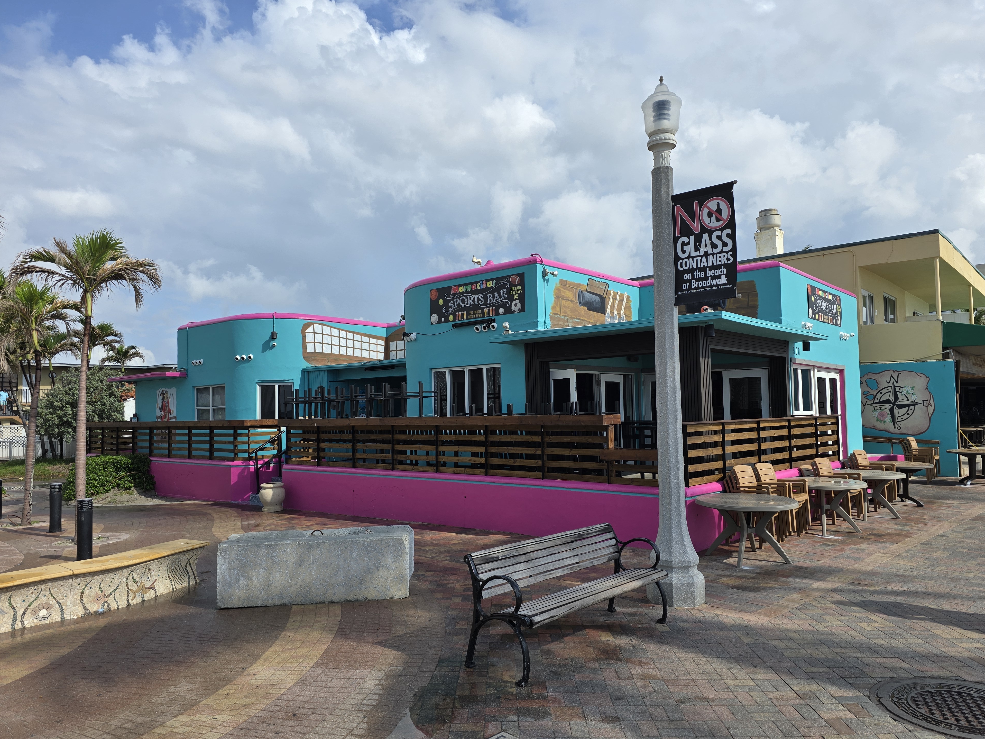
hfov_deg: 71.6
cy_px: 381
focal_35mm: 24
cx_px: 495
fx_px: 683
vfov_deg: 56.8
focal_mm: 6.3
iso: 12
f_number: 1.7
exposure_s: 1/950
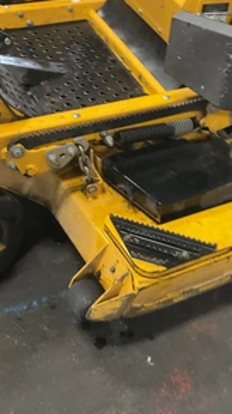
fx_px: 471
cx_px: 176
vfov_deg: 47.4
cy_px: 206
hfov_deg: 27.3
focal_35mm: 43
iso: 320
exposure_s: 1/40
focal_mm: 3
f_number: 1.8
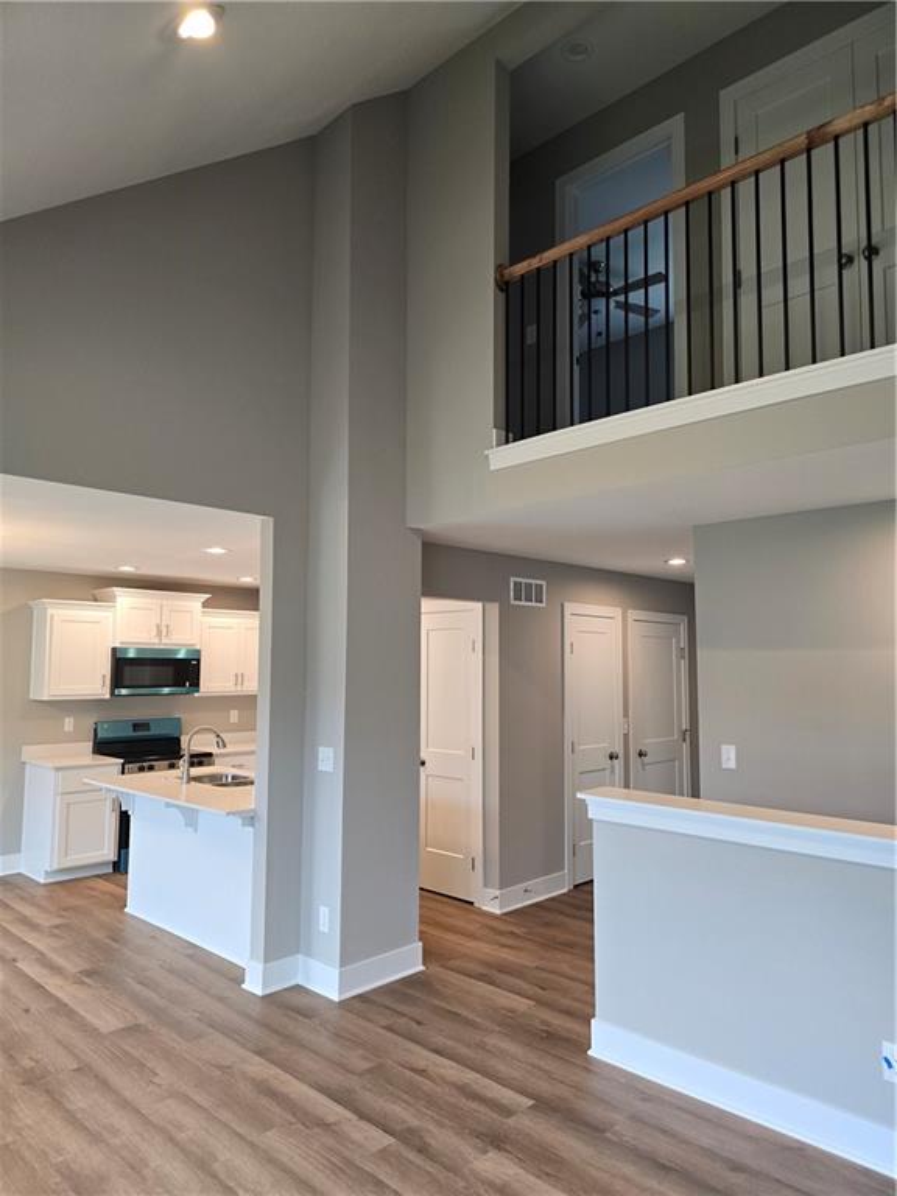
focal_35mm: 23
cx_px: 448
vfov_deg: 73.9
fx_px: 795
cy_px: 598
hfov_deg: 58.9
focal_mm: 6.3
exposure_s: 1/120
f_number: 1.7
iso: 160
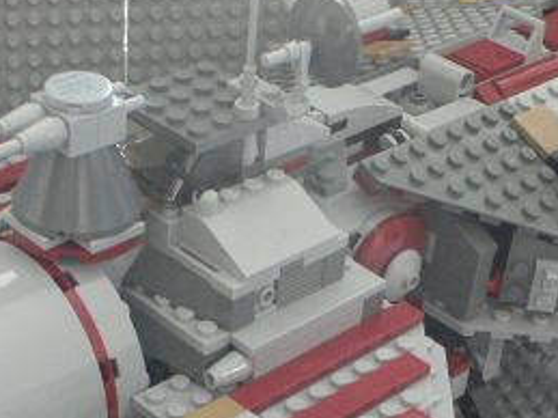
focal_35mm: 84
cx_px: 183
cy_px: 418
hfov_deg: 23.2
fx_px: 1353
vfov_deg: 17.2
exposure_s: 1/20
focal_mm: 6.3
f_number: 2.8
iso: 200
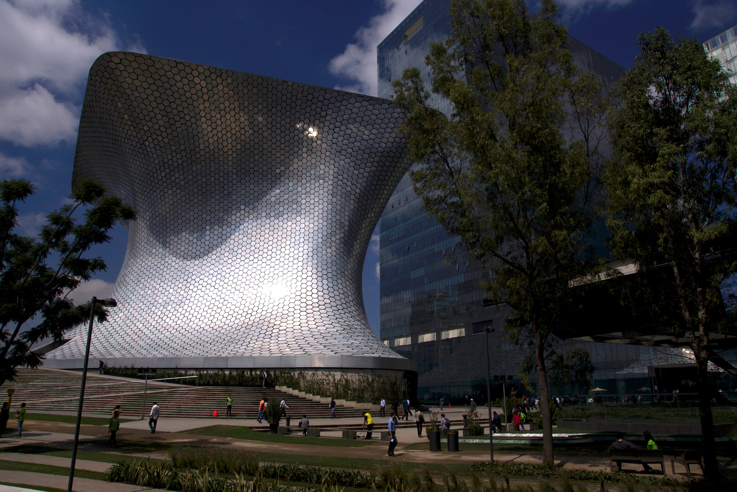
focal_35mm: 24
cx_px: 368
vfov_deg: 53.1
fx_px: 491
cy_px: 246
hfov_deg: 73.7
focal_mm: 16
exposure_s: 1/1250
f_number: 9
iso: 100
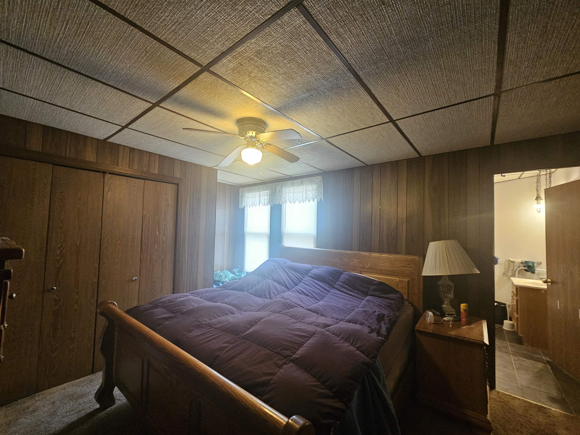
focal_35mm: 13
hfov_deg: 106.2
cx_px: 290
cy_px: 218
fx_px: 218
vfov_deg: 89.9
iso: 400
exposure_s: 1/30
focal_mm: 2.2
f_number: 2.2
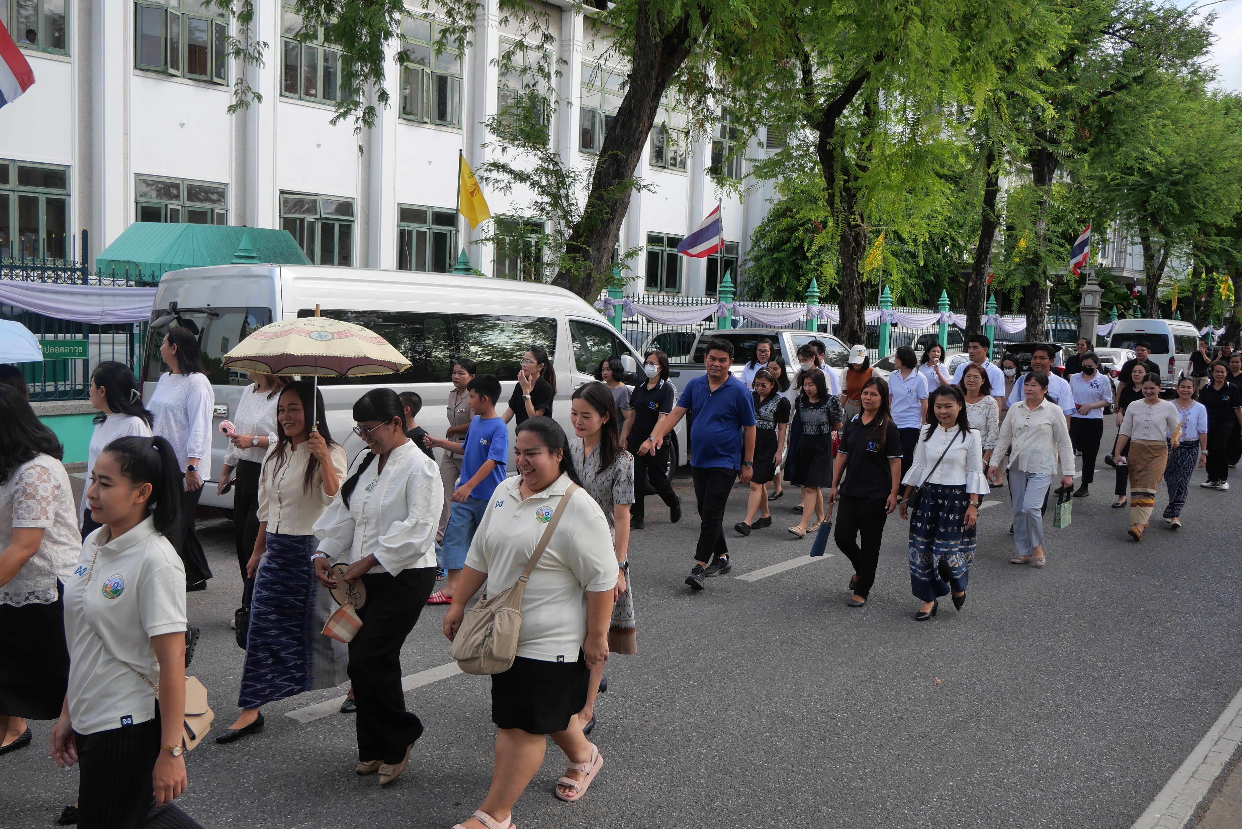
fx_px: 1208
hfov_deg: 54.4
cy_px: 414
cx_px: 621
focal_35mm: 35
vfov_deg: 37.9
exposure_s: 1/640
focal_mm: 17
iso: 200
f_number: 4.5
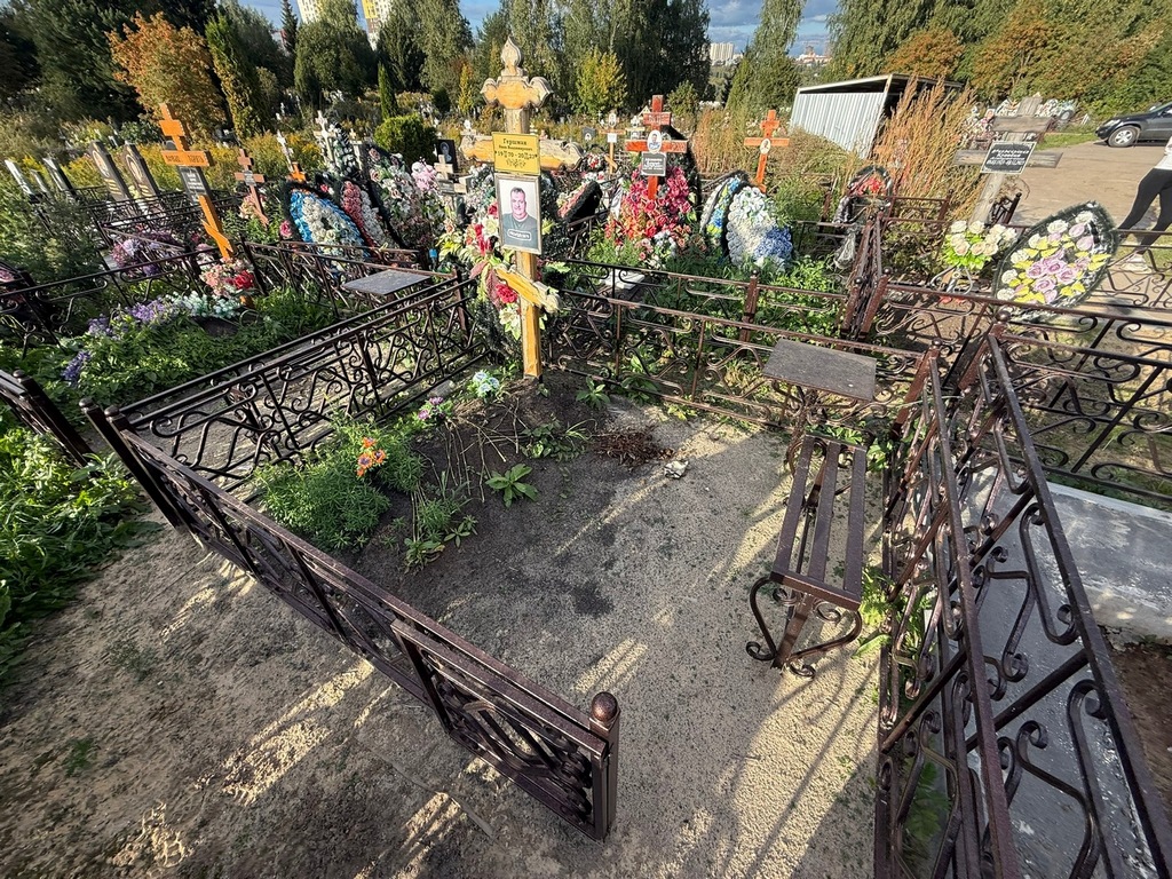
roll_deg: +2.2
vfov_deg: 85.7
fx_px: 474
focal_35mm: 14
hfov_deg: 102.1
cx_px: 586
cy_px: 440
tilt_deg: -36.8
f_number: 2.2
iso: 64
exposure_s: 1/549
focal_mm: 2.22
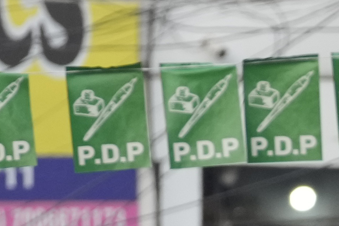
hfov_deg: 1.2
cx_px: 419
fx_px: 16716
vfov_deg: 0.8
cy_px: 489
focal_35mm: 1775
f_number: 2.8
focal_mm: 200
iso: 800
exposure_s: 1/1000
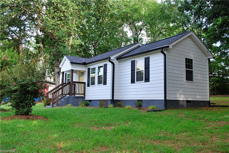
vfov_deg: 40.0
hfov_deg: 57.2
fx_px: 210
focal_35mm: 33
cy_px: 76
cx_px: 114
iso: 200
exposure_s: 1/125
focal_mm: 22
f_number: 5.6
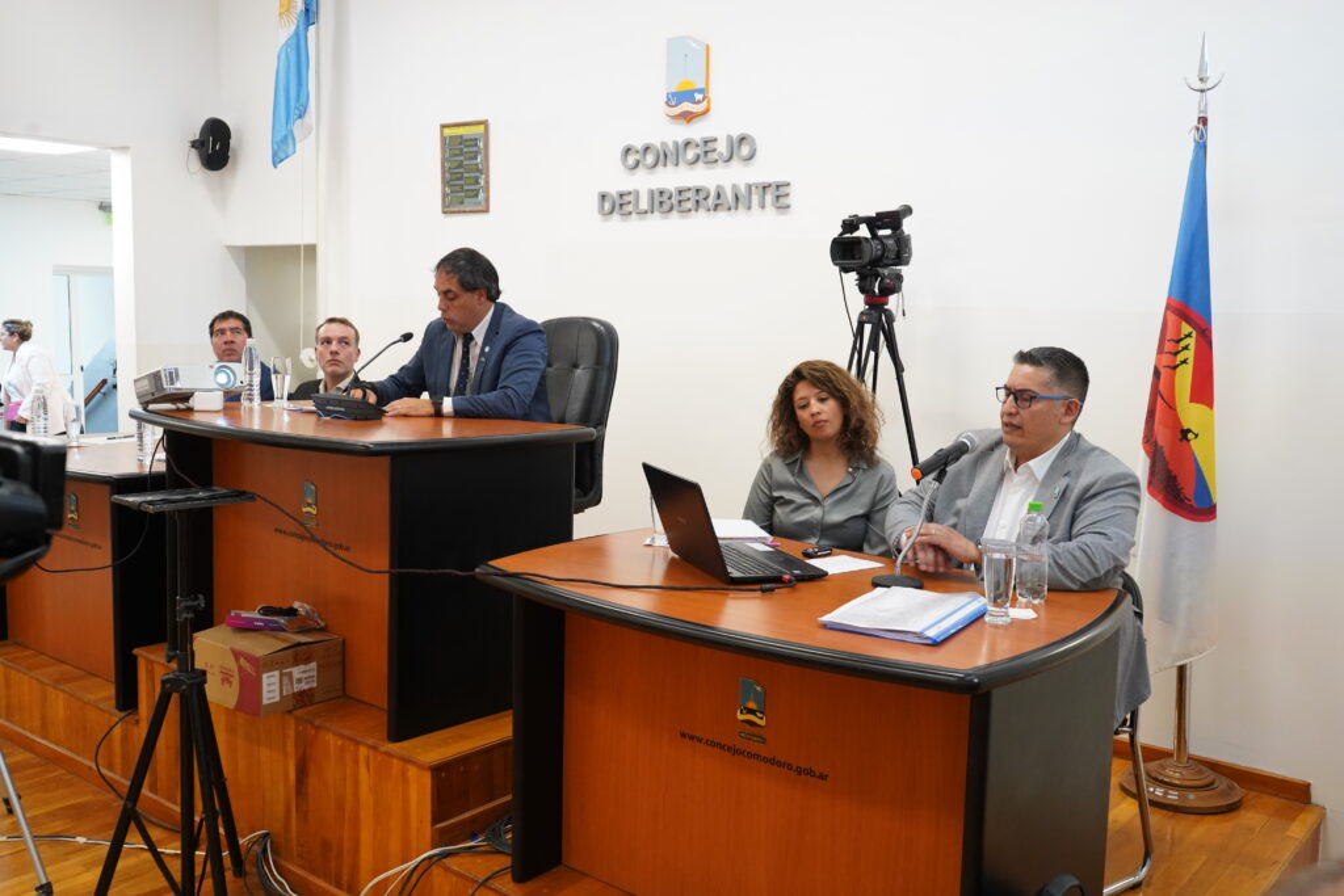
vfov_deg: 42.3
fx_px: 1157
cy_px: 448
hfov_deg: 60.3
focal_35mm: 31
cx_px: 672
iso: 4000
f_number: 5
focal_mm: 31
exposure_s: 1/100
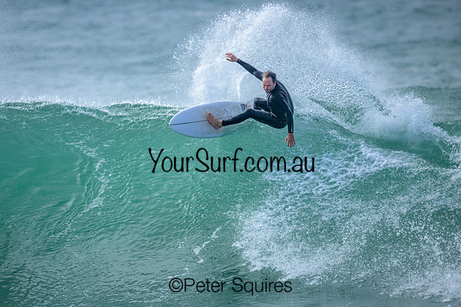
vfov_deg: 1.6
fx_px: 11141
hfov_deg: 2.4
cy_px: 167
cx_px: 210
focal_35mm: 870
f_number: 6.3
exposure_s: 1/2000
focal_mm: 800
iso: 400
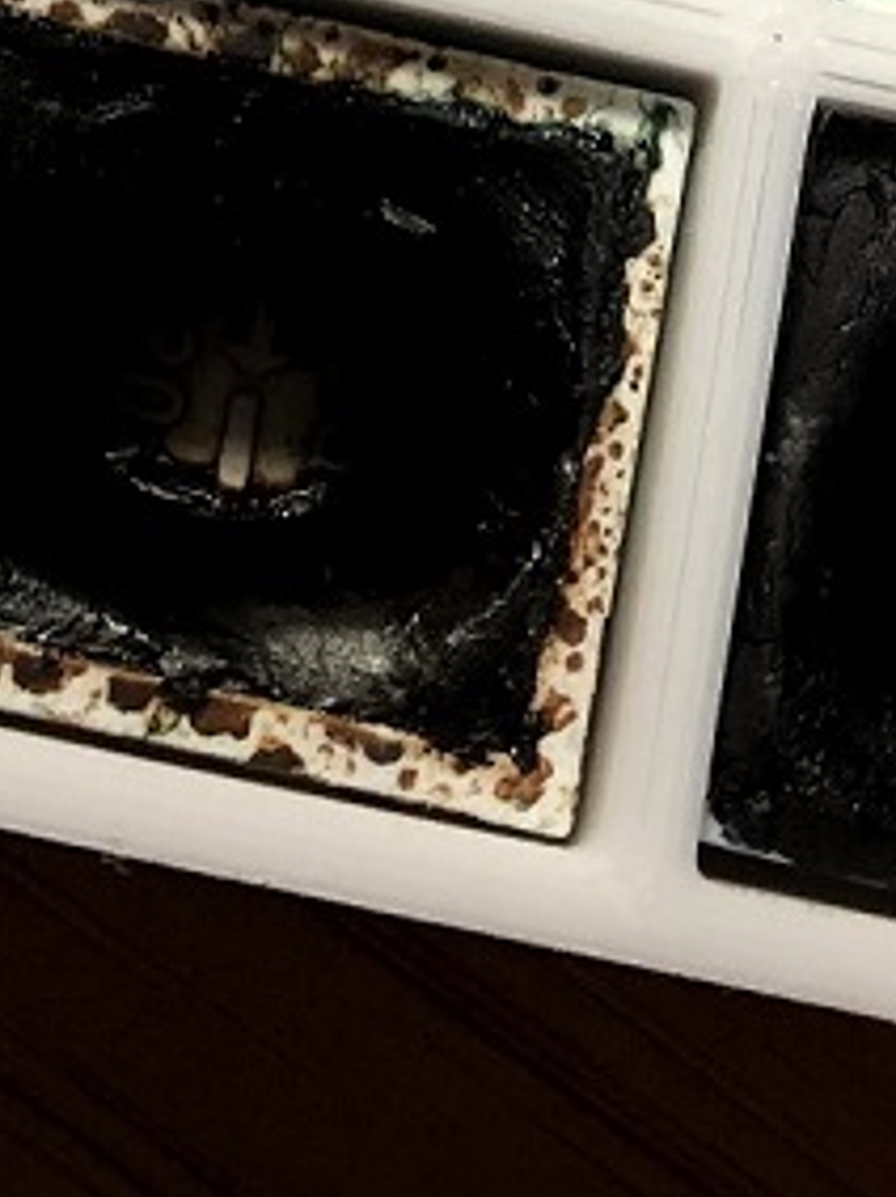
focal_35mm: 132
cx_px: -13
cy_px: -755
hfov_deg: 11.1
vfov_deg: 13.8
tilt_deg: -74.3
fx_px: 4559
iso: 32
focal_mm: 3.99
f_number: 1.8
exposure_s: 1/20
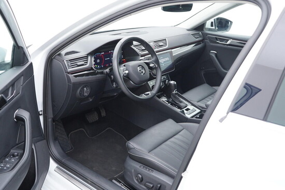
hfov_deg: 53.1
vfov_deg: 36.9
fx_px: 285
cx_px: 142
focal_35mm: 36
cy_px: 95
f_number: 2.8
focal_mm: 24
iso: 200
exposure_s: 1/40
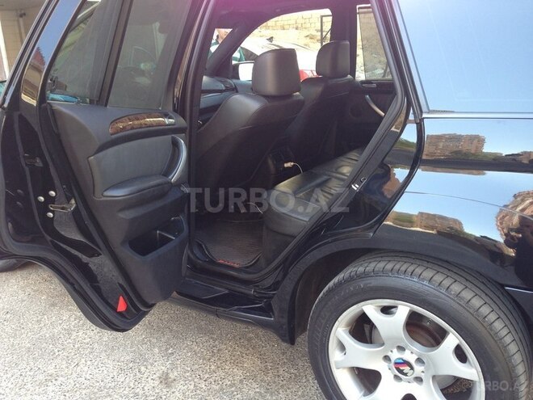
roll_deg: +3.2
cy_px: 200
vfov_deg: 42.9
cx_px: 266
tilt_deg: -16.3
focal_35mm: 33
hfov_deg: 55.4
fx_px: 508
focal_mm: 4.12
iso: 64
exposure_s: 1/60
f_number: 2.4
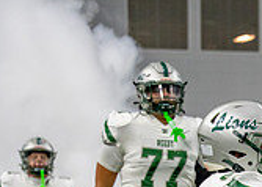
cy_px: 277
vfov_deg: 4.6
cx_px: 377
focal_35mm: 309
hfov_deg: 6.5
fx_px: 2297
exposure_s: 1/1000
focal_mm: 70
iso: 2000
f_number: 2.8
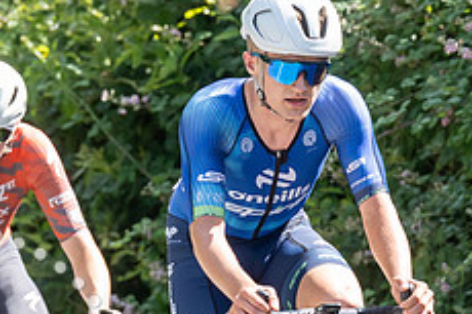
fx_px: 10245
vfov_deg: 1.8
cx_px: 267
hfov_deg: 2.6
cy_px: 74
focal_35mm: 782
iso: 800
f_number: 4.5
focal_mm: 194
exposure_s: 1/1600
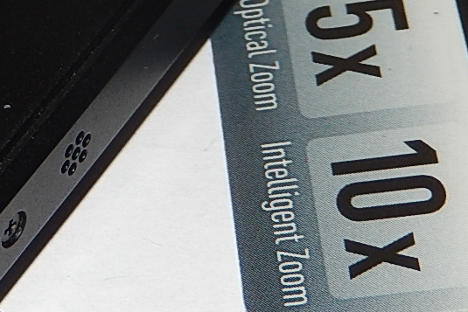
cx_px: -206
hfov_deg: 13.9
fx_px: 1820
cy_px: 21
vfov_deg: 9.8
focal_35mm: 140
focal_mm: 8.1
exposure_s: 1/30
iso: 200
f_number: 8.6
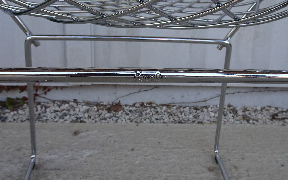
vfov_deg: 45.7
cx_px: 145
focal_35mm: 27
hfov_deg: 68.4
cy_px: 71
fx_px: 212
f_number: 3.5
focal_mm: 4.1
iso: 80
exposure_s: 1/125
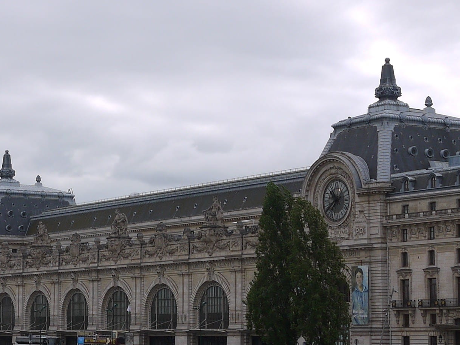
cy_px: 168
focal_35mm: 112
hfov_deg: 17.5
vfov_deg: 13.2
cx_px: 120
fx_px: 1489
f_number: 8
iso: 160
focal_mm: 17
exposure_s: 1/400
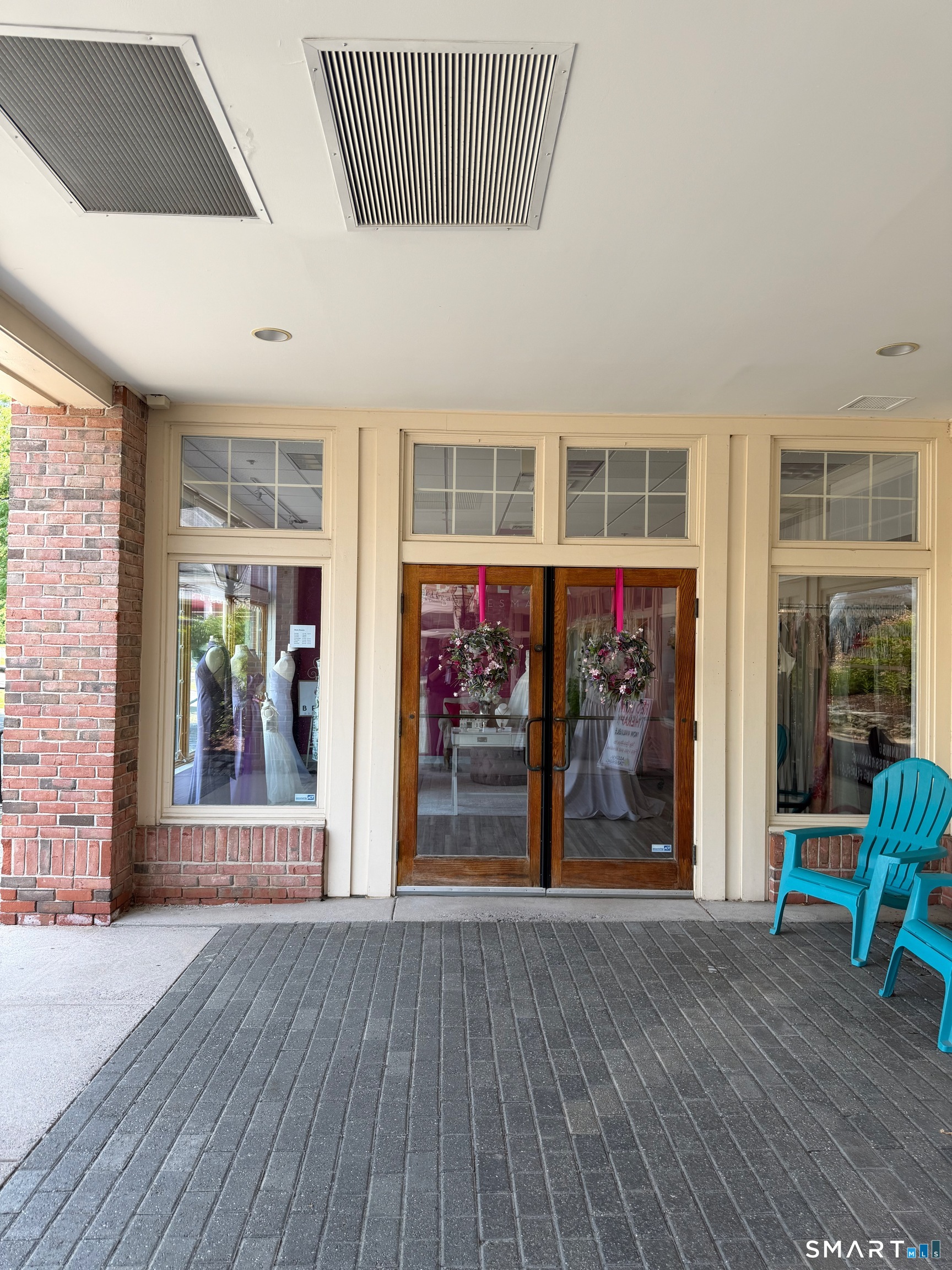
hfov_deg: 56.8
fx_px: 880
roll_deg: -1.3
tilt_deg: +0.7
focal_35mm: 24
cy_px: 635
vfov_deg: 71.6
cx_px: 476
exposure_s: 1/281
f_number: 1.78
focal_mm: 6.76
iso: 64
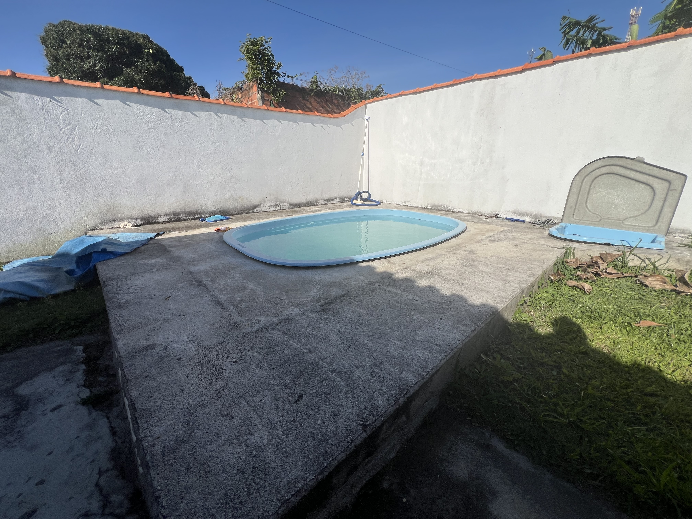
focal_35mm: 13
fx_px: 260
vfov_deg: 89.9
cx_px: 346
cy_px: 260
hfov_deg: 106.2
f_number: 1.8
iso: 32
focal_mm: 1.57
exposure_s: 1/2950
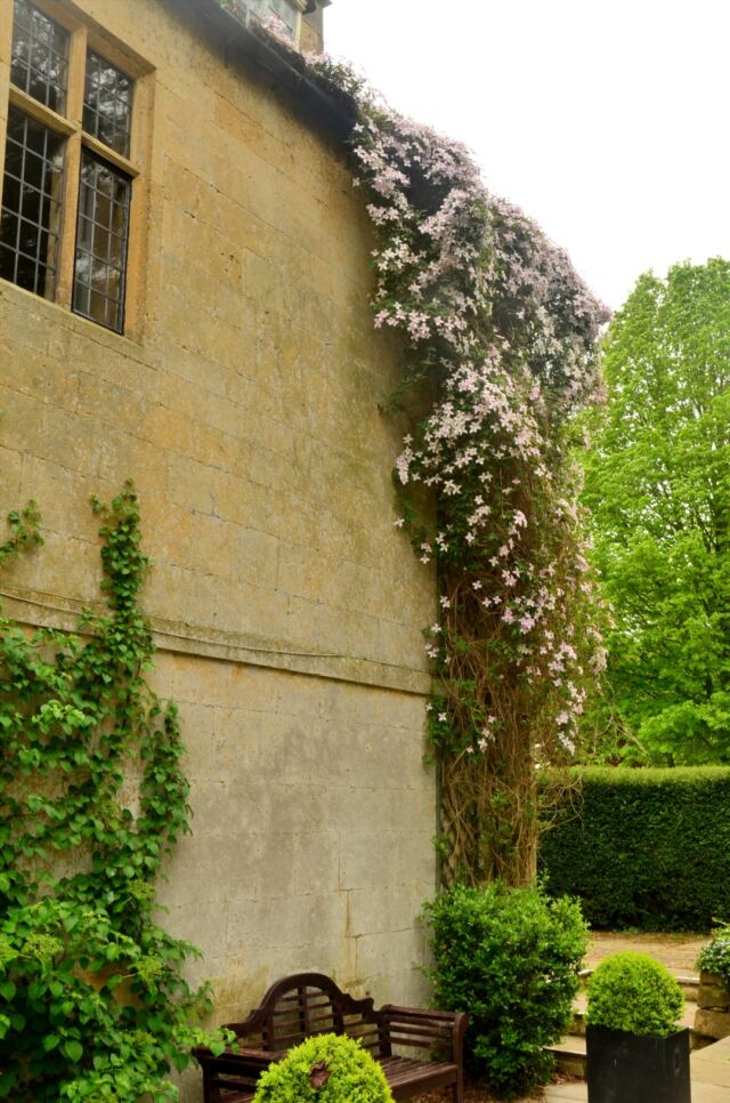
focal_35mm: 39
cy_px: 552
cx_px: 365
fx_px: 1191
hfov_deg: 34.1
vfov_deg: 49.6
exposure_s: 1/50
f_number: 18
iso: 200
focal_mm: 26
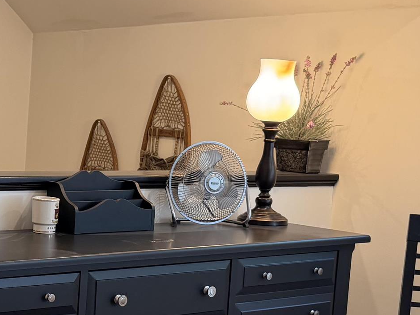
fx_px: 947
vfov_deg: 18.8
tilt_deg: -8.0
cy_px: 228
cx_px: -33
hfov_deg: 23.6
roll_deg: -2.3
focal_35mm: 78
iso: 160
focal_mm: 6.76
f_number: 1.78
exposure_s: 1/60
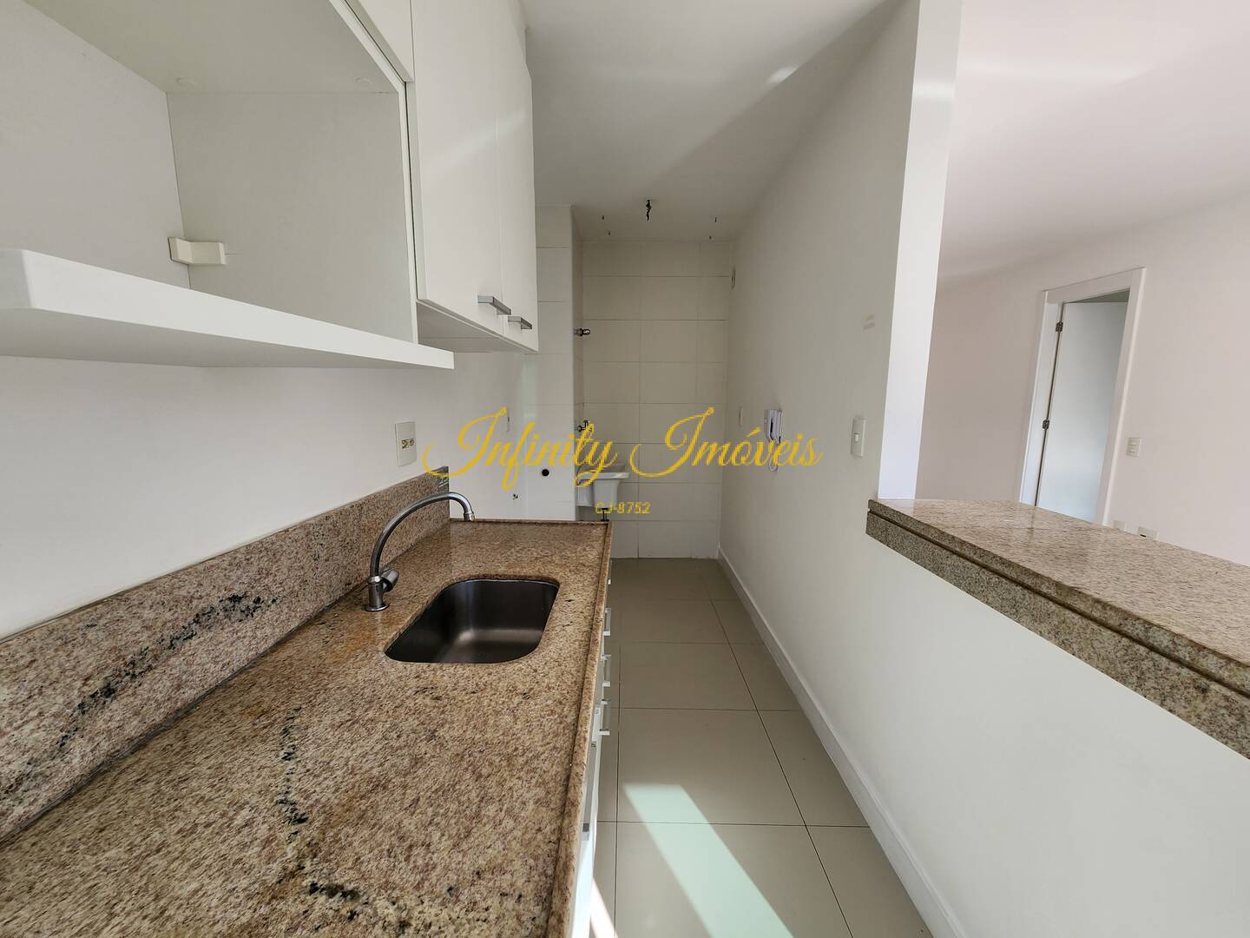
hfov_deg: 106.2
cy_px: 469
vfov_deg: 89.9
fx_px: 469
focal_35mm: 13
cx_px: 625
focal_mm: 2.2
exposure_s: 1/268
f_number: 2.2
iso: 50
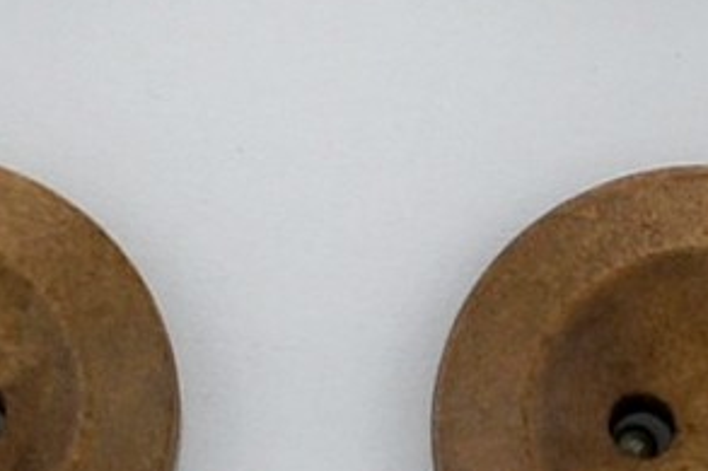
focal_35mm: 254
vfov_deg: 5.4
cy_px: 34
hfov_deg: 8.1
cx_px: 348
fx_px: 4983
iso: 200
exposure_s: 1/320
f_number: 9
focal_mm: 55
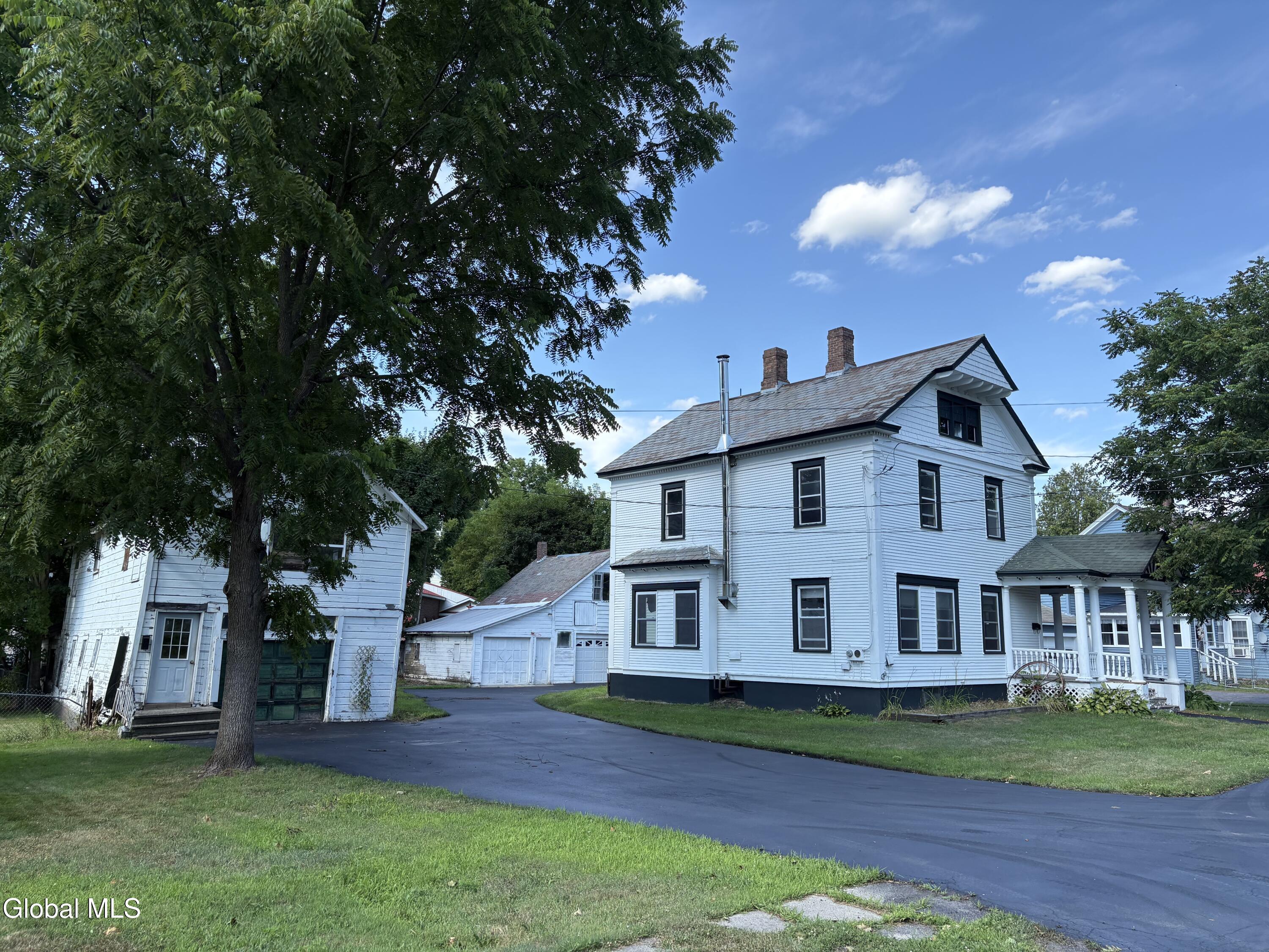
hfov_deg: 67.3
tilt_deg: +9.9
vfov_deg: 53.1
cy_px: 476
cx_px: 634
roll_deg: +0.0
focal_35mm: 26
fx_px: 953
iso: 50
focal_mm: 5.96
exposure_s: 1/1081
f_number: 1.6
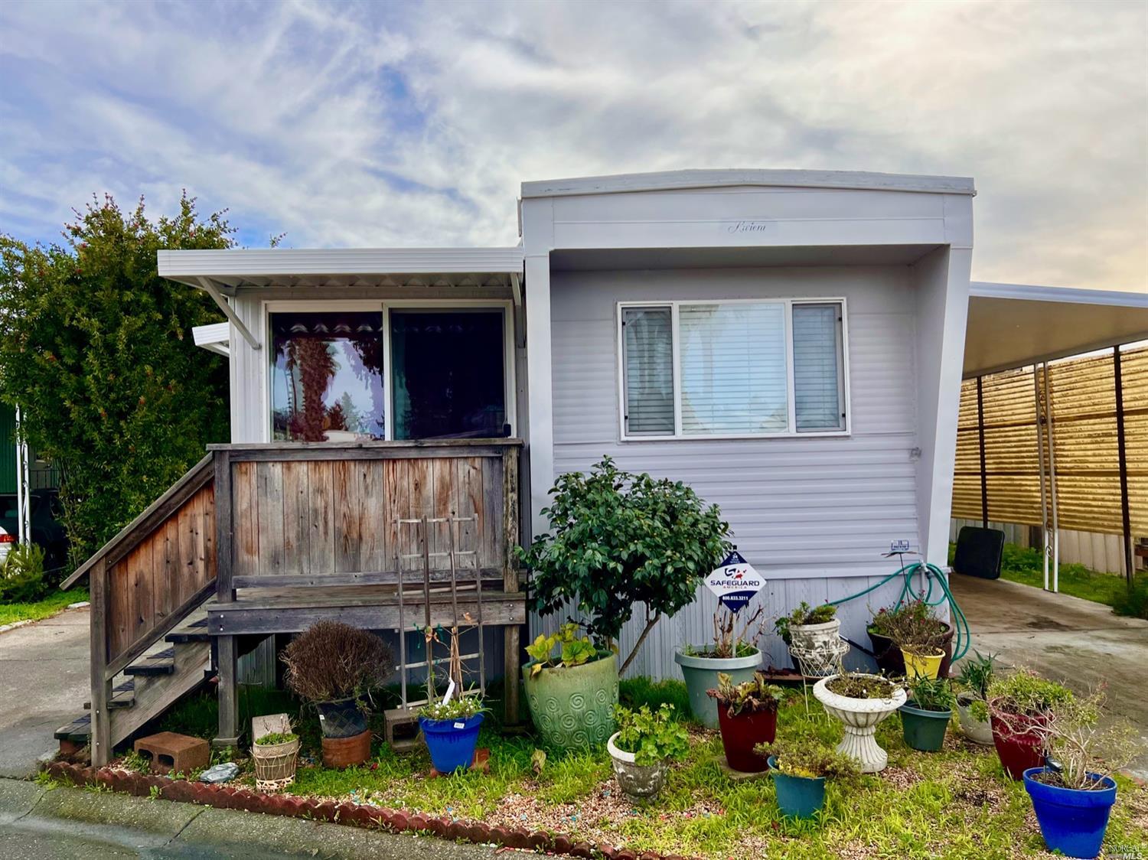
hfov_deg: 67.3
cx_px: 574
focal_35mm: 26
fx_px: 862
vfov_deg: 53.0
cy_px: 430
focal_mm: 5.7
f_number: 1.5
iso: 50
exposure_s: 1/3968
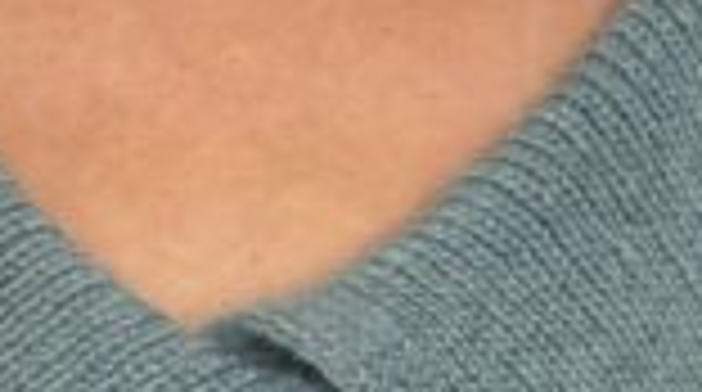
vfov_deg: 4.2
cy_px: 1433
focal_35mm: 269
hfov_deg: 8.0
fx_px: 4997
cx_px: 238
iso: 100
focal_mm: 6.76
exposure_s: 1/99
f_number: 1.78
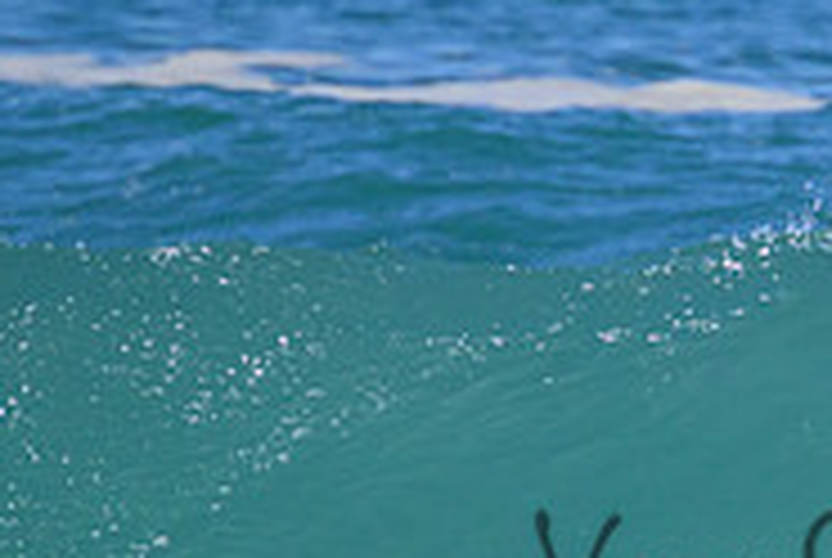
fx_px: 58008
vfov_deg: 0.6
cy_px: 542
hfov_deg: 0.8
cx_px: 998
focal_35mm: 2506
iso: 1400
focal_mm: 800
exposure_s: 1/2000
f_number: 11
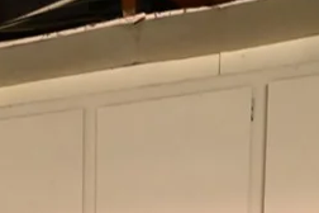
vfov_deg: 17.9
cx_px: 13
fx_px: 505
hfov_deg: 32.7
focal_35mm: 57
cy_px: 405
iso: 12800
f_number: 9
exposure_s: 1/60
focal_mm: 14
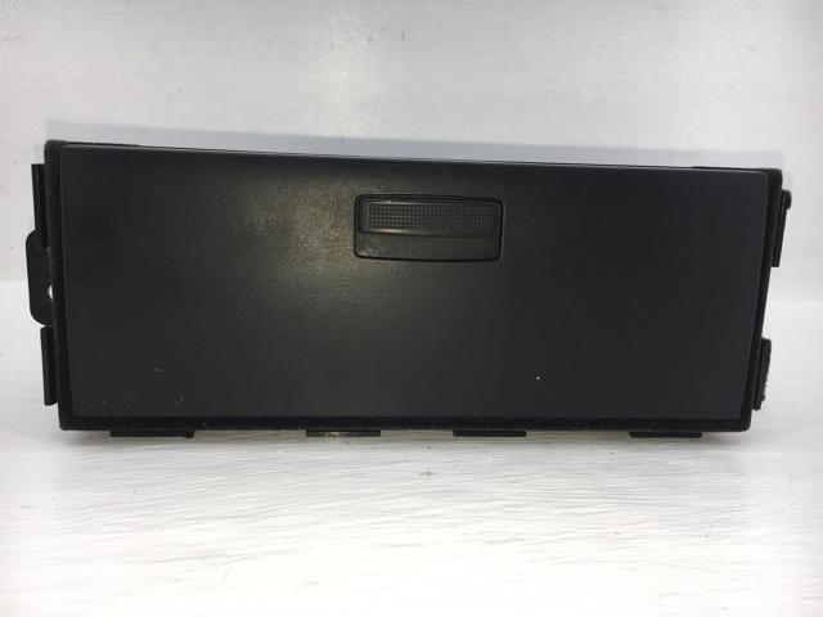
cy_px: 308
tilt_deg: -12.3
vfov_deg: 48.2
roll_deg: -2.3
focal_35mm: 29
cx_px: 412
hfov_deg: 61.7
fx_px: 689
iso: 25
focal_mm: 4.15
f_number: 2.2
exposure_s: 1/231
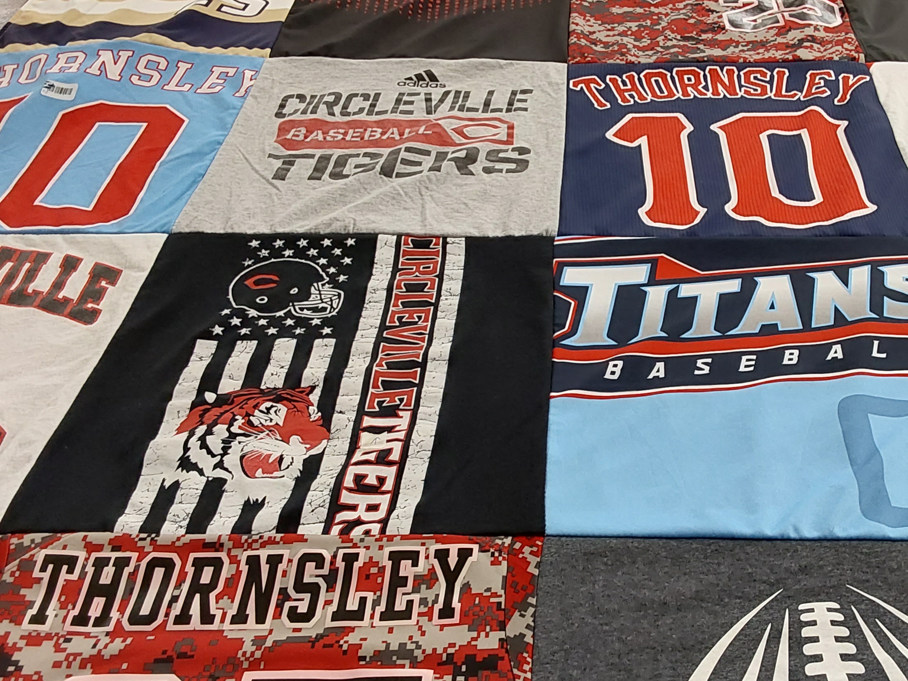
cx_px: 588
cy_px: 376
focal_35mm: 41
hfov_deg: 45.2
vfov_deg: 35.1
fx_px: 1076
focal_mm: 2.91
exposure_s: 1/60
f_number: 1.9
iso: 125
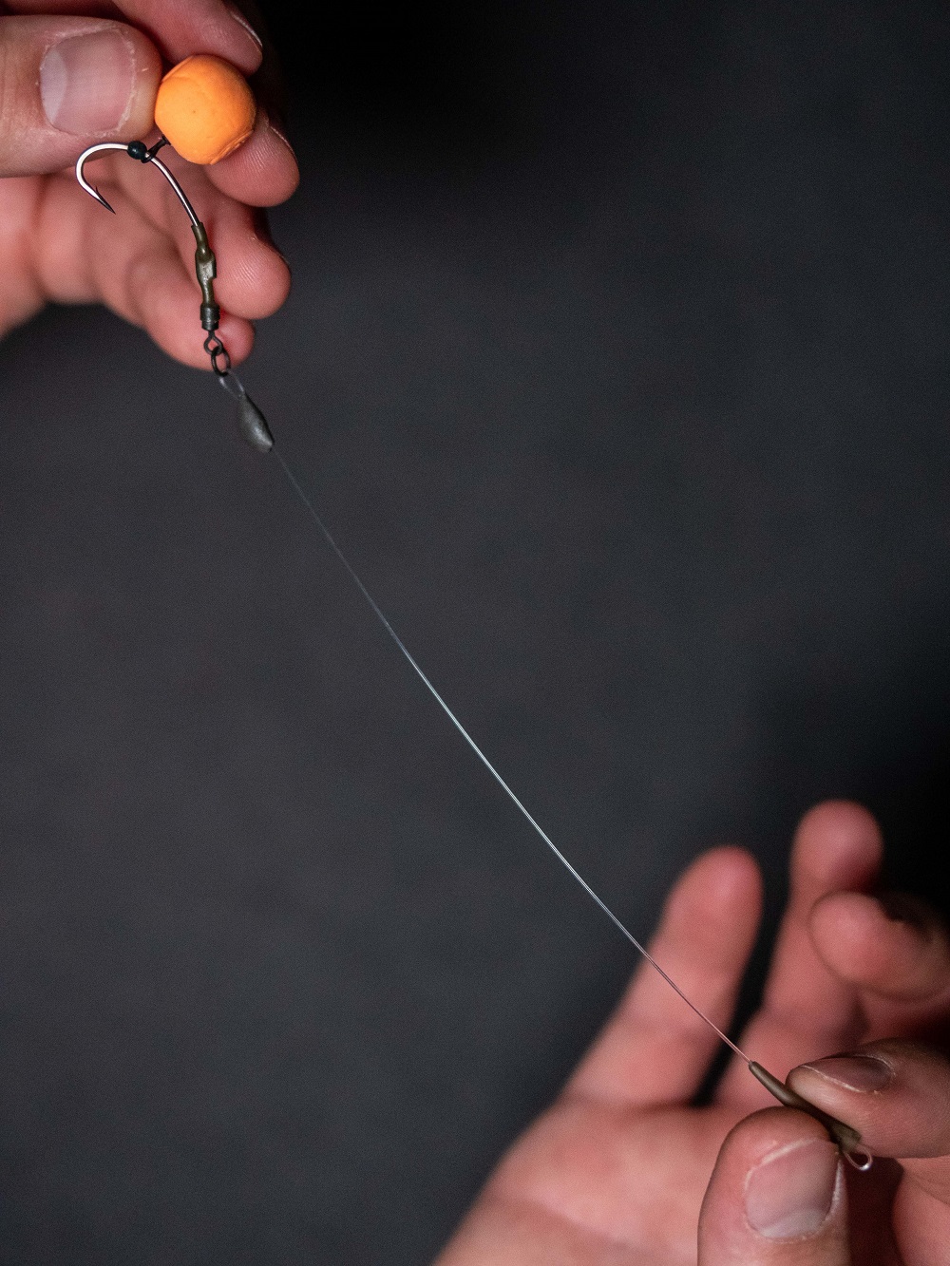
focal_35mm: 50
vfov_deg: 38.2
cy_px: 633
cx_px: 475
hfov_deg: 29.1
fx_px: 1829
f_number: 1.8
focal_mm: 25
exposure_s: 1/500
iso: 1600
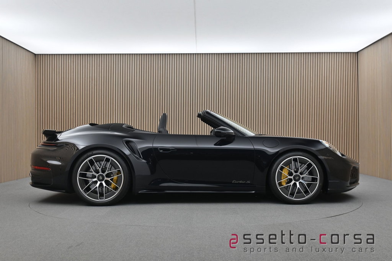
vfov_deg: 32.5
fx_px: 449
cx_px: 196
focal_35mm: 41
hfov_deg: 47.1
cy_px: 130
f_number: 4.5
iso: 500
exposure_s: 1/40
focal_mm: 27.5
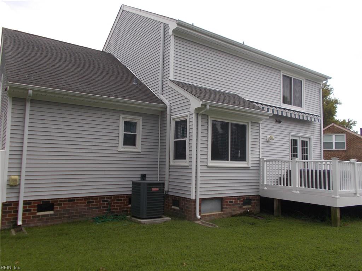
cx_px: 181
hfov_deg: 67.3
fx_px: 272
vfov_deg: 53.1
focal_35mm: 26
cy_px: 136
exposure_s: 1/125
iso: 80
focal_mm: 4.6
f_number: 8
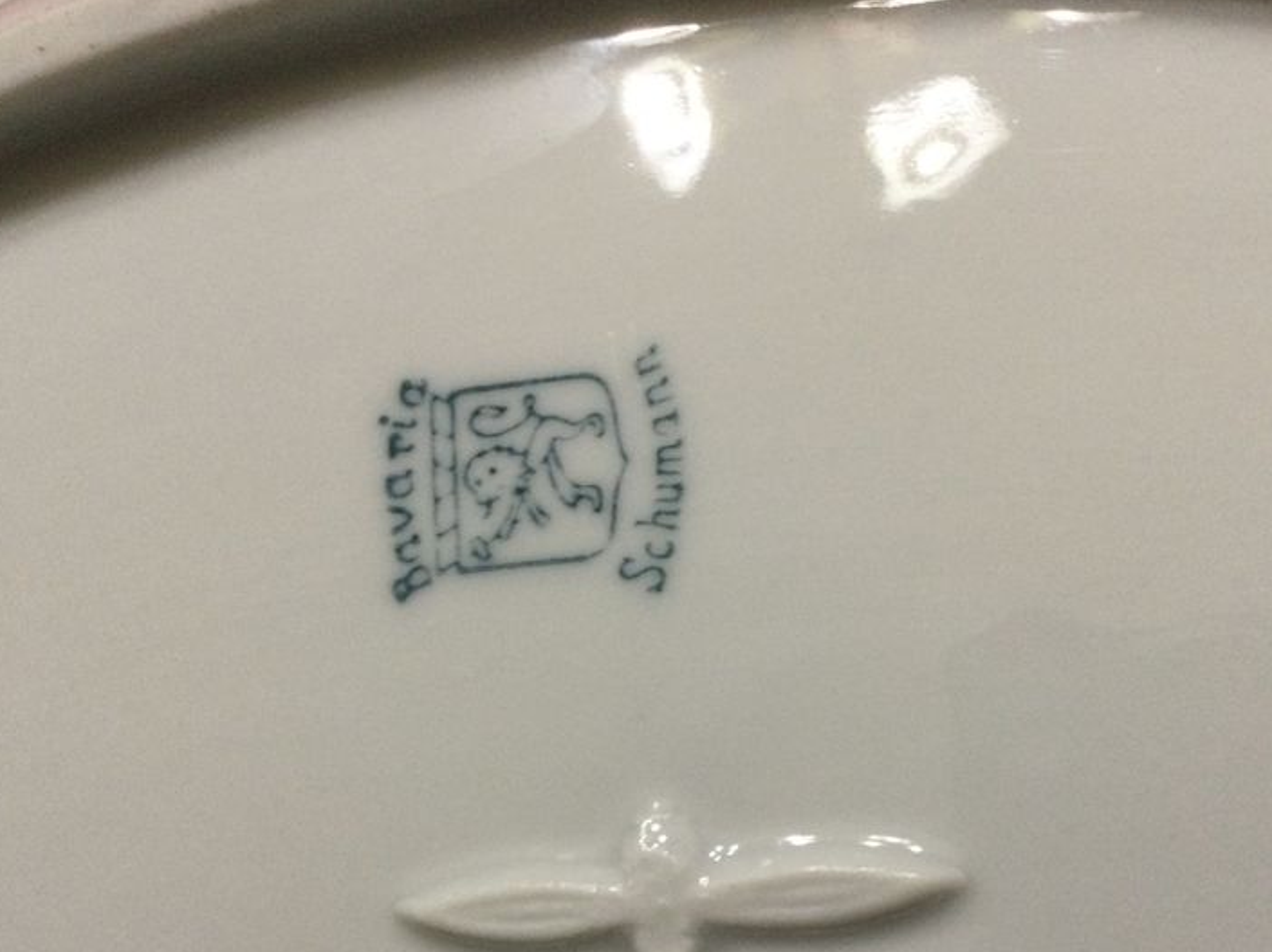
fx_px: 1616
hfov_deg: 42.9
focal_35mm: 44
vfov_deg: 32.5
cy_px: 662
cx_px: 687
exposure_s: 1/33
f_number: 2.4
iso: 125
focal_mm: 3.3
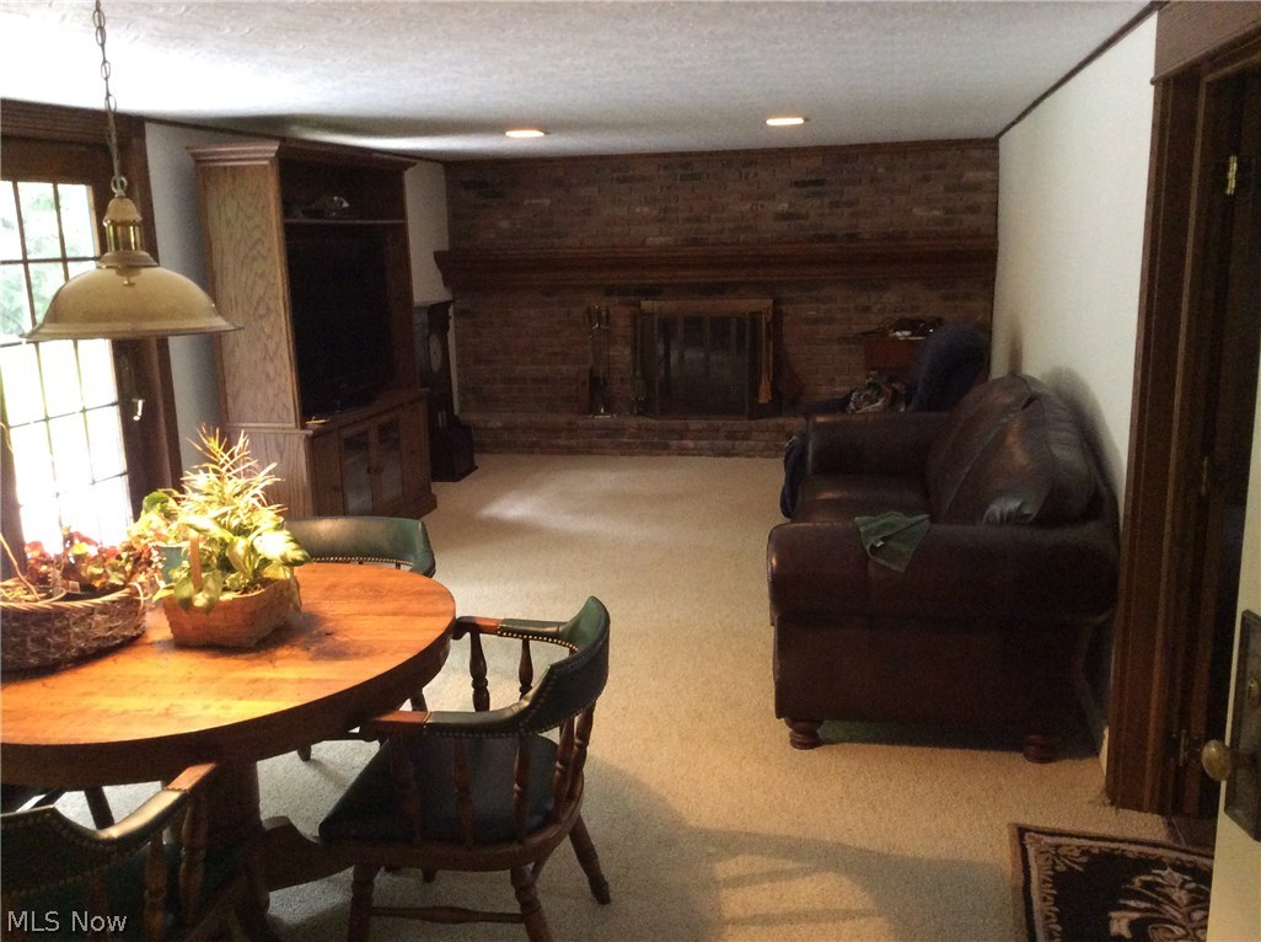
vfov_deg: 44.0
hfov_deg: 56.9
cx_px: 630
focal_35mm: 32
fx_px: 1164
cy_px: 471
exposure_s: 1/20
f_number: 2.4
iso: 320
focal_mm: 3.3
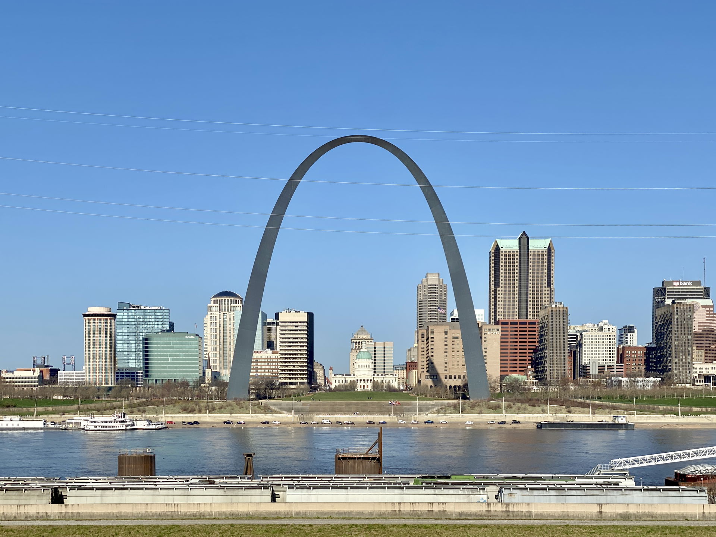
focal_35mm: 52
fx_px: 1076
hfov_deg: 36.8
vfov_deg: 28.0
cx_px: 358
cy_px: 268
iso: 20
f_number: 2
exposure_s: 1/2283
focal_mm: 6
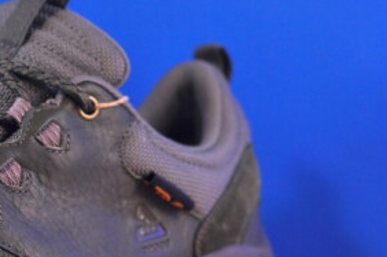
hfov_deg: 9.5
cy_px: 113
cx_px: -139
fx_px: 2286
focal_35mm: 213
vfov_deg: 6.4
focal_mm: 50
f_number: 3.2
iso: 250
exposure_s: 1/250
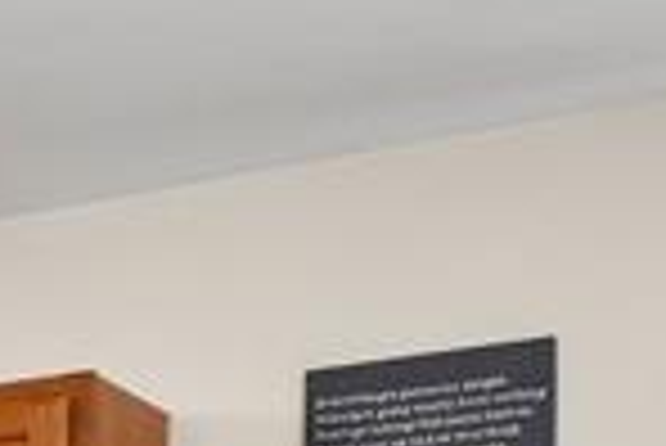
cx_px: -990
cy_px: 1113
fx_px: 2879
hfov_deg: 10.9
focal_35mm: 155
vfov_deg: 8.1
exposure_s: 1/15
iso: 400
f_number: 8
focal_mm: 15
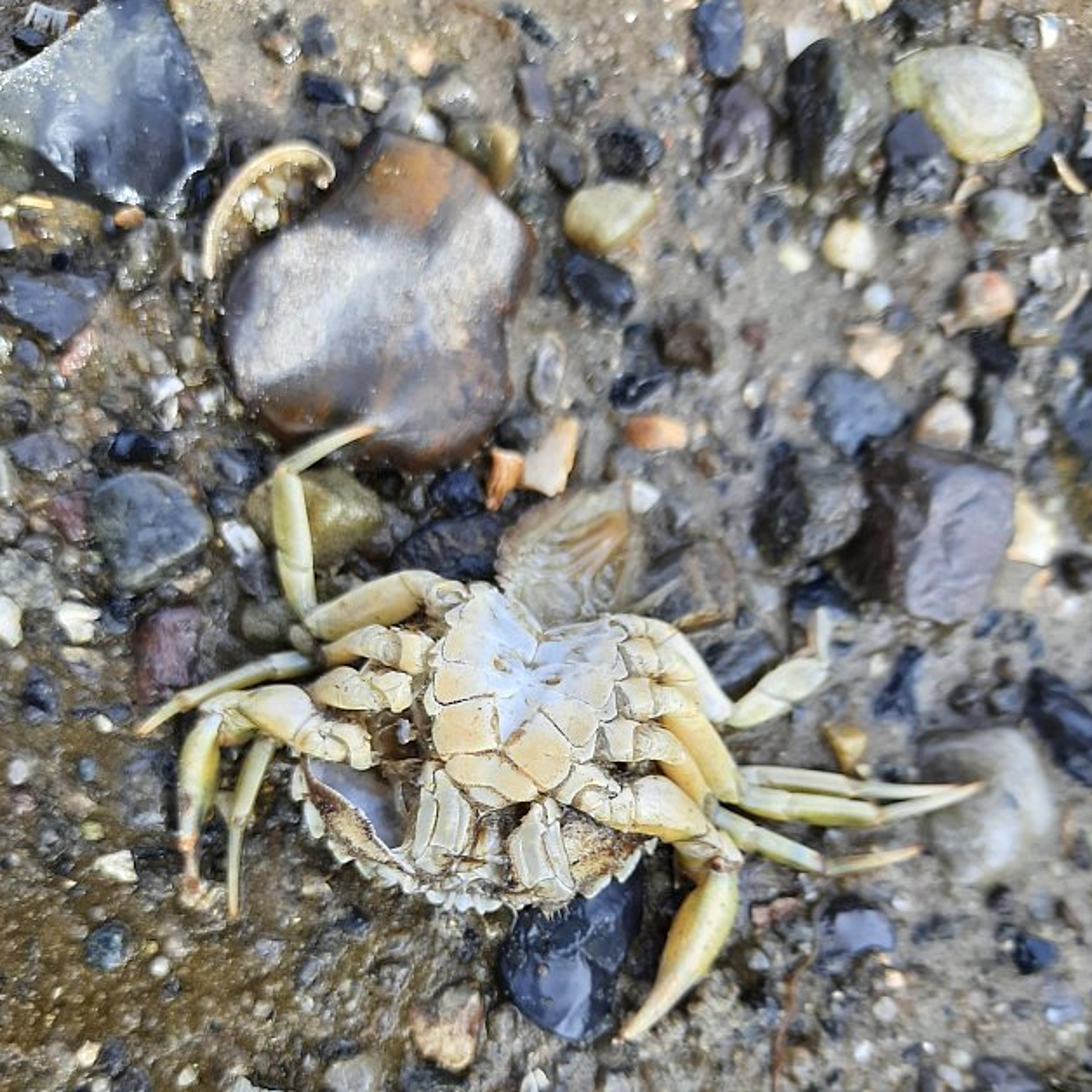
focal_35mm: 30
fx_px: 1071
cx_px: 553
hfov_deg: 54.0
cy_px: 722
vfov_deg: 53.1
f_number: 2
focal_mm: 4.6
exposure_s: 1/117
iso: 100
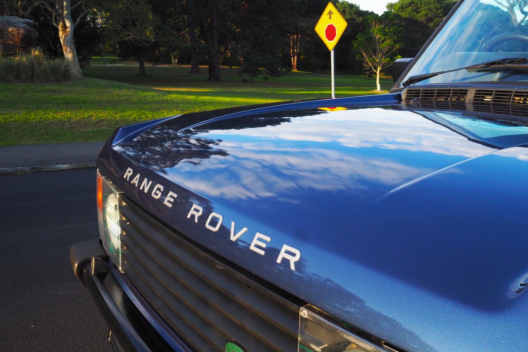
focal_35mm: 38
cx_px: 251
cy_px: 210
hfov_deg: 50.7
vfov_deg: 34.9
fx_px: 557
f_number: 10
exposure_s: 1/200
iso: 800
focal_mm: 17
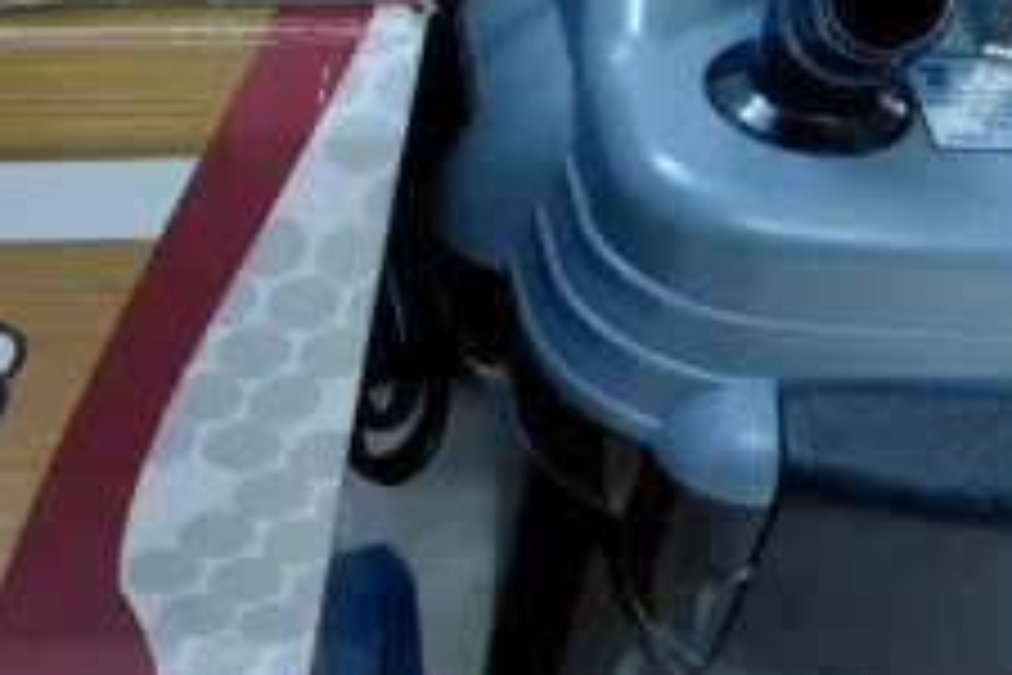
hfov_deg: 25.9
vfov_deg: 18.4
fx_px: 2080
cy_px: 378
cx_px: -9
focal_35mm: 74
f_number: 1.8
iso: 400
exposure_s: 1/60
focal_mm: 4.69
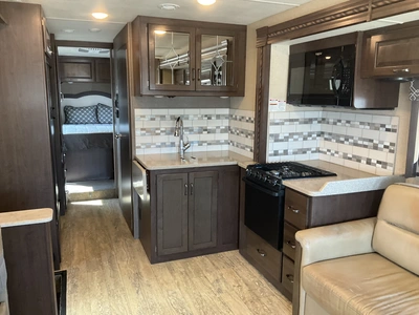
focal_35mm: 29
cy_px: 158
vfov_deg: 48.2
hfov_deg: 61.7
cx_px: 210
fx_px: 351
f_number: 1.8
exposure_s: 1/60
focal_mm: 3
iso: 160
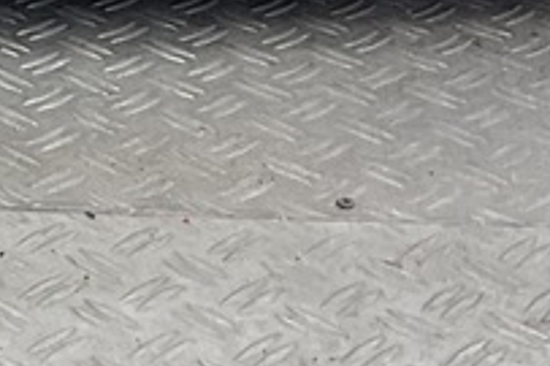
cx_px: -165
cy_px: -607
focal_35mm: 150
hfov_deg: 13.2
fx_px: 2290
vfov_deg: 8.2
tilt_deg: -5.9
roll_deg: -1.5
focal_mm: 3
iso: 25
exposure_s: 1/120
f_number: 1.8
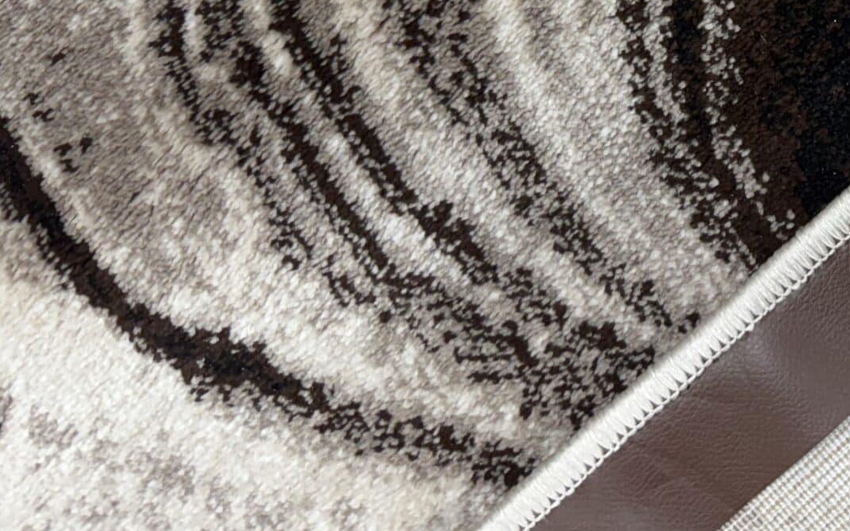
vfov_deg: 19.6
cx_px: 903
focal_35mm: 61
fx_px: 1413
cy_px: -161
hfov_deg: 30.4
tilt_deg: -84.9
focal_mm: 6.76
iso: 160
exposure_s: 1/120
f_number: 1.78
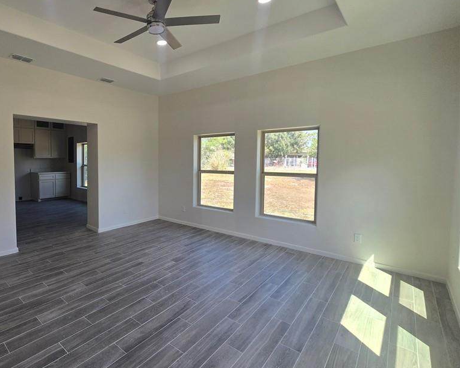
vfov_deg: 76.8
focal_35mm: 17
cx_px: 152
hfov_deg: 86.4
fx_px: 231
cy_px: 169
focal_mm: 2.2
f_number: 2.2
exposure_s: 1/235
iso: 50
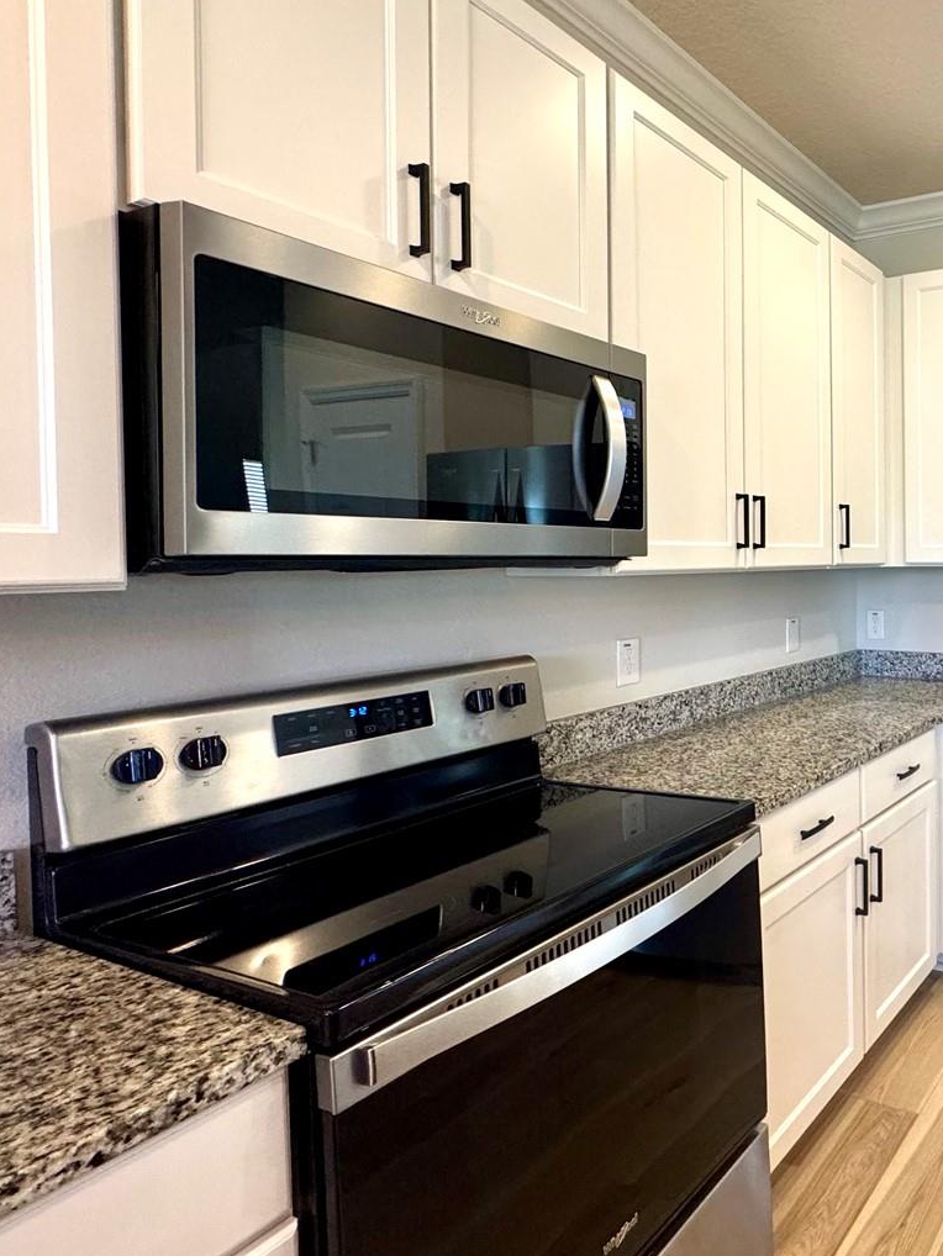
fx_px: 799
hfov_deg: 49.8
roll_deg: -0.1
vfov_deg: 76.2
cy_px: 571
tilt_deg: -1.6
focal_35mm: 22
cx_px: 942
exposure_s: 1/120
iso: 250
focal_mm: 2.22
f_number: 2.2
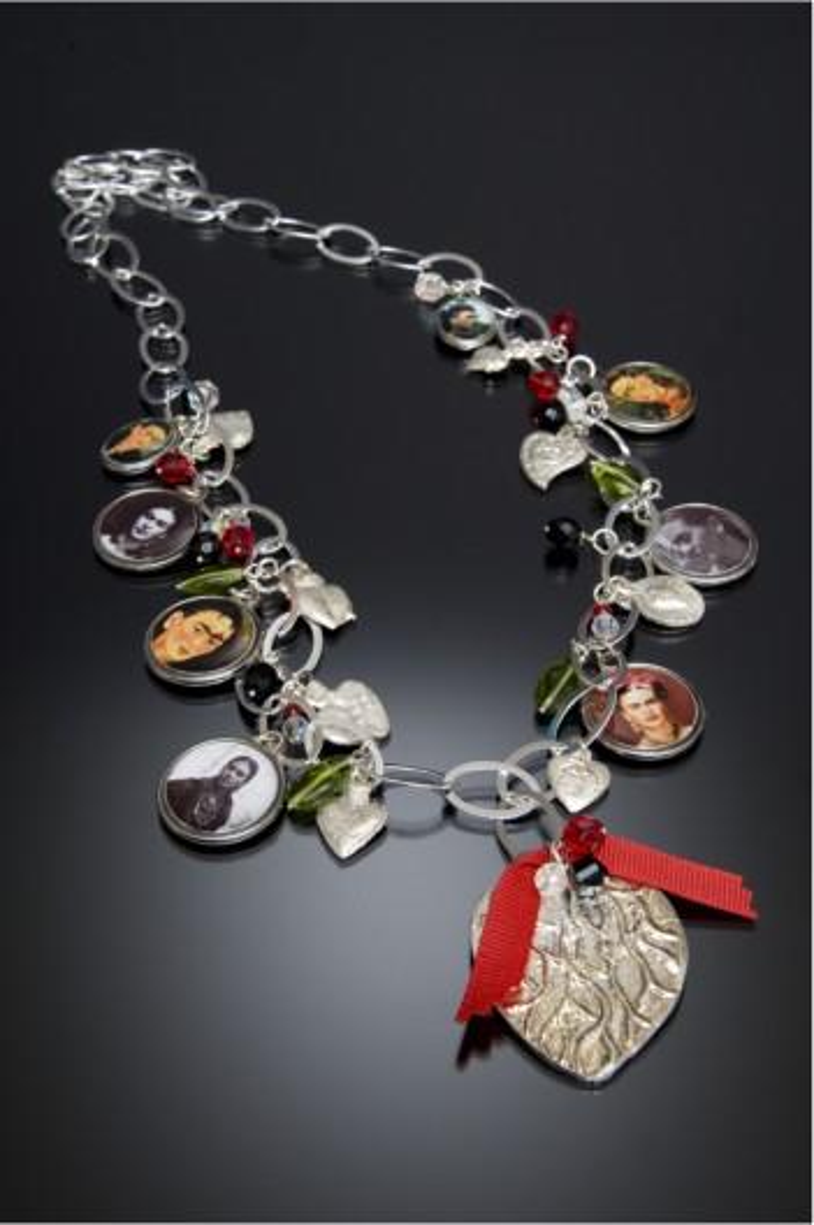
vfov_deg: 39.6
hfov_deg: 26.9
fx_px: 1699
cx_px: 407
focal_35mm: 50
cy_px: 612
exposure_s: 1/60
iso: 200
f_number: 16
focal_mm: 50
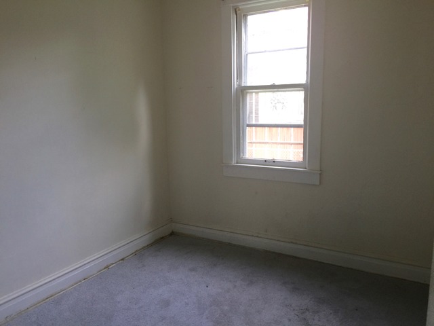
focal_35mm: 29
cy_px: 163
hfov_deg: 61.7
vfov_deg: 48.2
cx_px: 217
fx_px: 364
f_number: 2.2
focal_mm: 4.15
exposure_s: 1/30
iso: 32
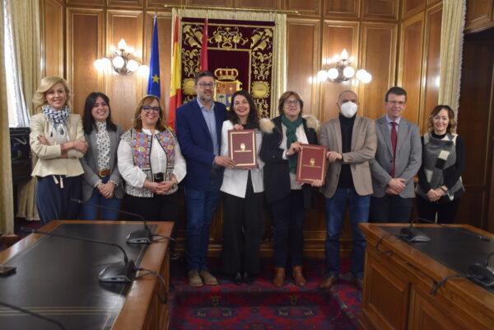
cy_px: 165
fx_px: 453
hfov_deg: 57.2
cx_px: 247
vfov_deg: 40.0
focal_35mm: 33
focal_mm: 22
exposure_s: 1/60
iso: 800
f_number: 3.5
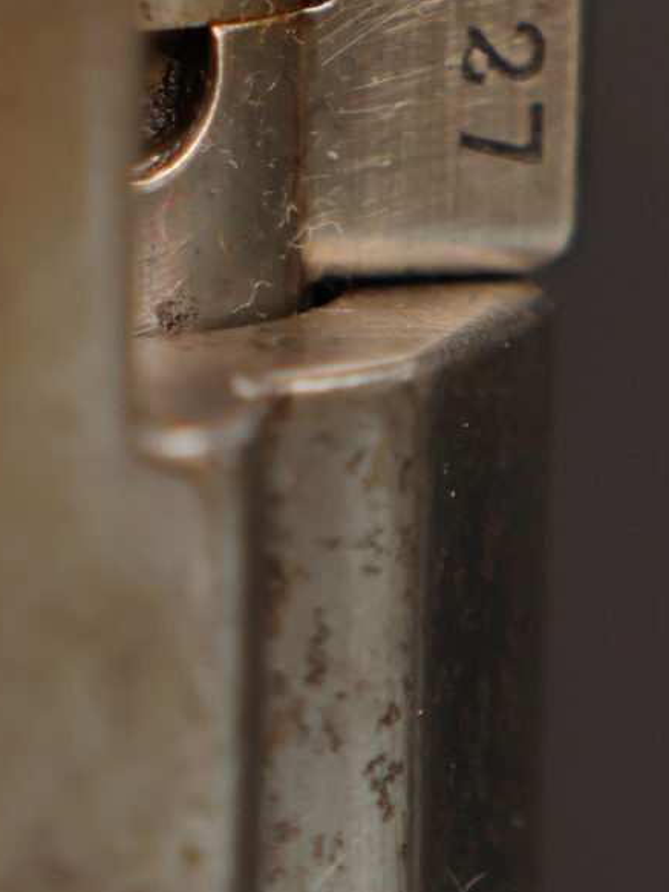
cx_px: 171
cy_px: 58
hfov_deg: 6.2
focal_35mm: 240
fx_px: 6187
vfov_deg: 8.2
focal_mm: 35
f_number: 3.2
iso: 200
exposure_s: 1/50
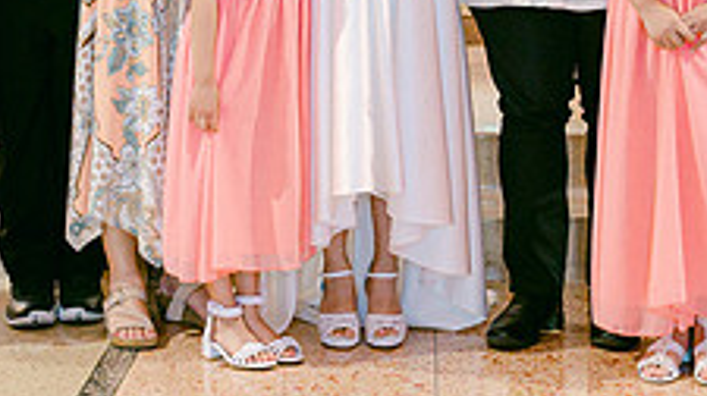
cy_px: -94
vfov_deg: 11.2
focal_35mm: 106
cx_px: 452
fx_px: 1985
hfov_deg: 20.1
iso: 1600
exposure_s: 1/125
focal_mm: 35
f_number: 4
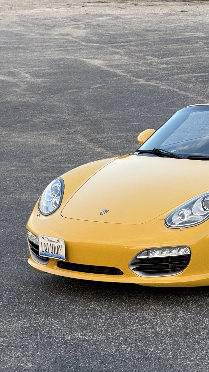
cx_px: 236
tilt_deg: -9.6
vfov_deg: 12.3
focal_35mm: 175
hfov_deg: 6.9
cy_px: 186
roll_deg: -0.7
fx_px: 1724
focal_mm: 15.66
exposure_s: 1/99
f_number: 2.8
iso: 125
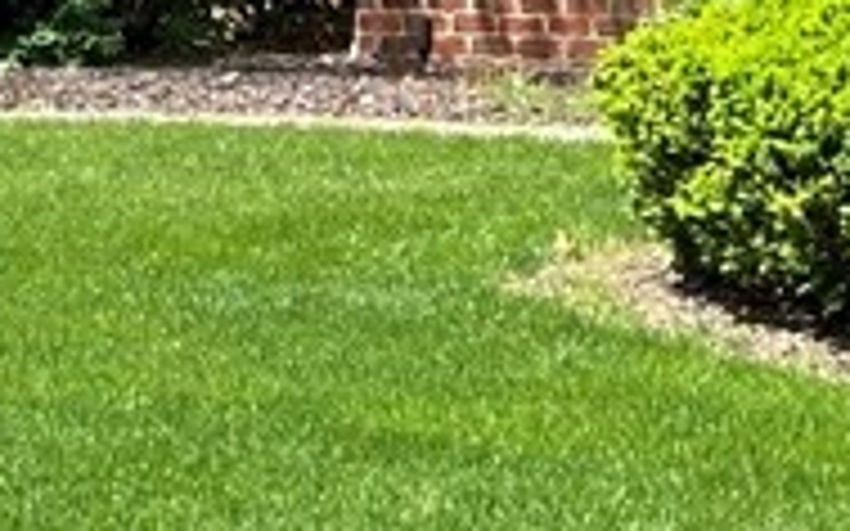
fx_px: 6369
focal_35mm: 275
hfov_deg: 7.6
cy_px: -824
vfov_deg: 4.6
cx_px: 85
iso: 64
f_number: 1.78
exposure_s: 1/1815
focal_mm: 6.86
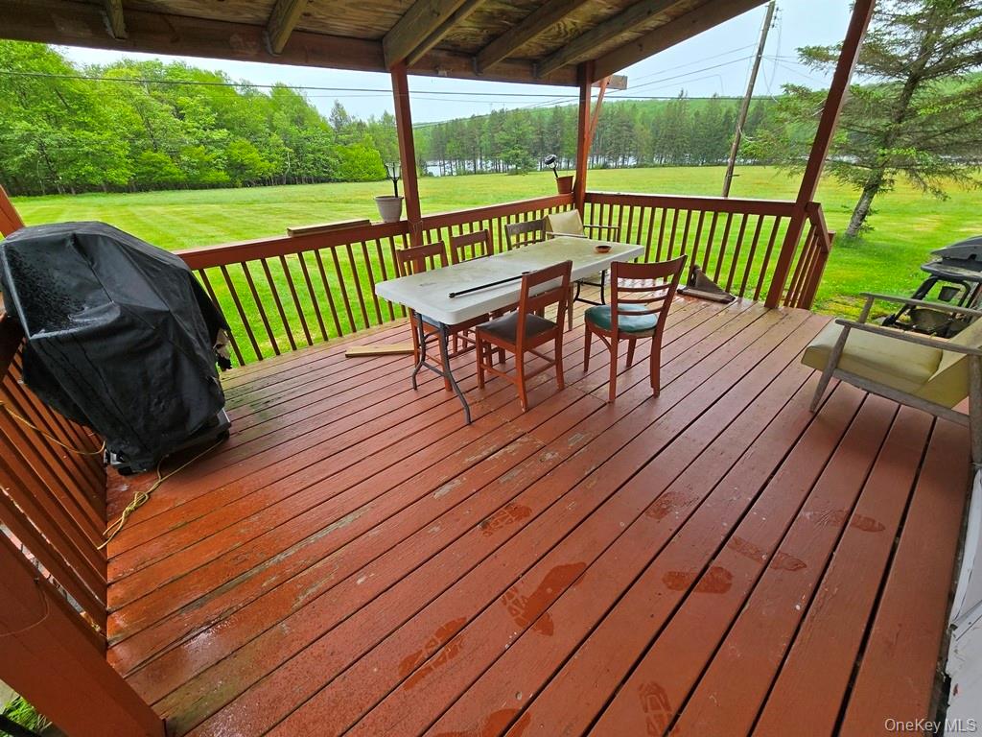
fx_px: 369
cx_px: 491
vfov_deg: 89.9
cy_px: 368
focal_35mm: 13
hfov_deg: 106.2
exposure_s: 1/359
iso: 80
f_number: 2.2
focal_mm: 2.2
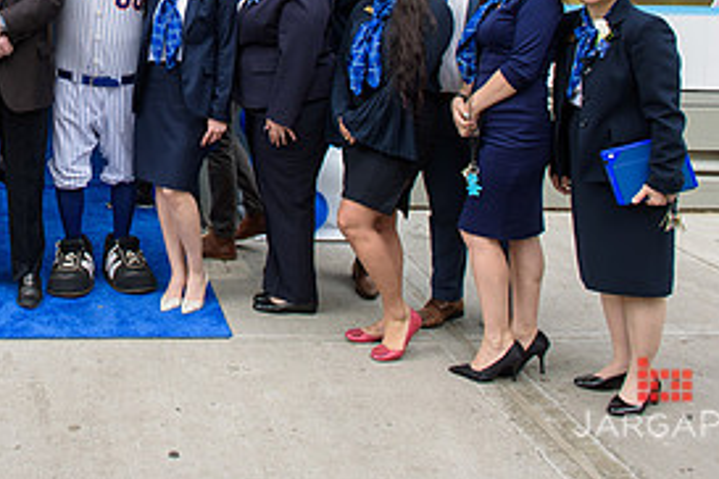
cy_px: -14
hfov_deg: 36.3
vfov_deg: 25.1
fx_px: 1019
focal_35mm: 51
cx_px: 61
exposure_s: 1/250
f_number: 5
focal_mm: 24
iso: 200
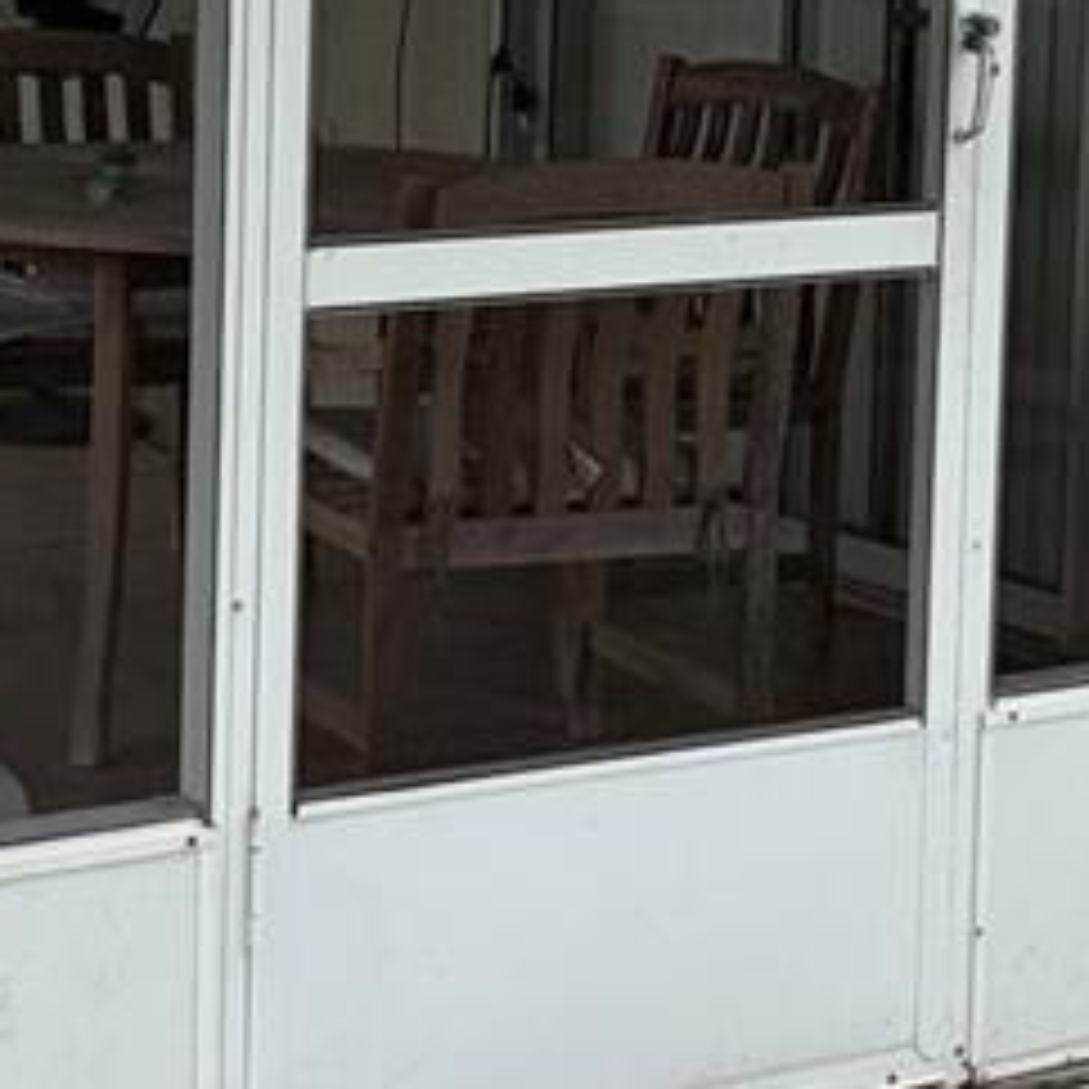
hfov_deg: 15.1
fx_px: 4058
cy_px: 9
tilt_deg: -4.1
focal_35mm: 114
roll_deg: -0.9
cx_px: 104
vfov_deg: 15.0
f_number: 1.6
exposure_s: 1/1451
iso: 64
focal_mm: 5.96
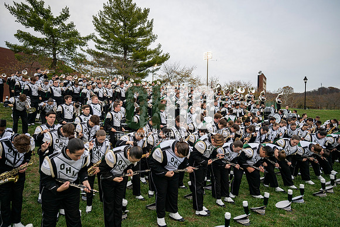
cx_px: 170
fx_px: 227
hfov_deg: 73.7
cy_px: 114
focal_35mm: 24
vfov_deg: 53.2
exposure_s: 1/500
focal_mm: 24
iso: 400
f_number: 2.8
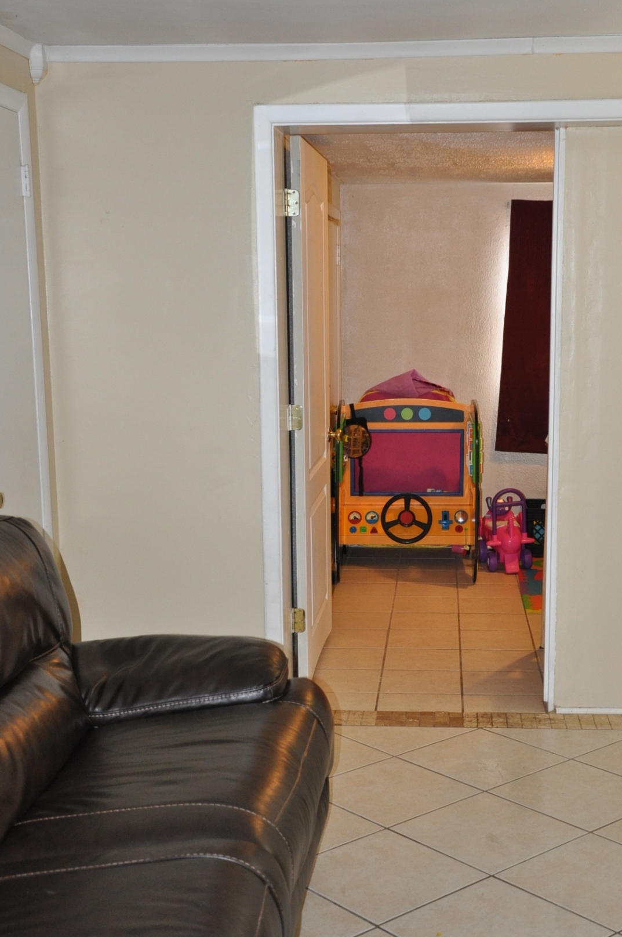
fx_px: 1351
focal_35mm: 52
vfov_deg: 38.2
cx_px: 352
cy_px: 528
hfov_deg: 25.9
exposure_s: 1/60
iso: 800
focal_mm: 28
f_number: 4
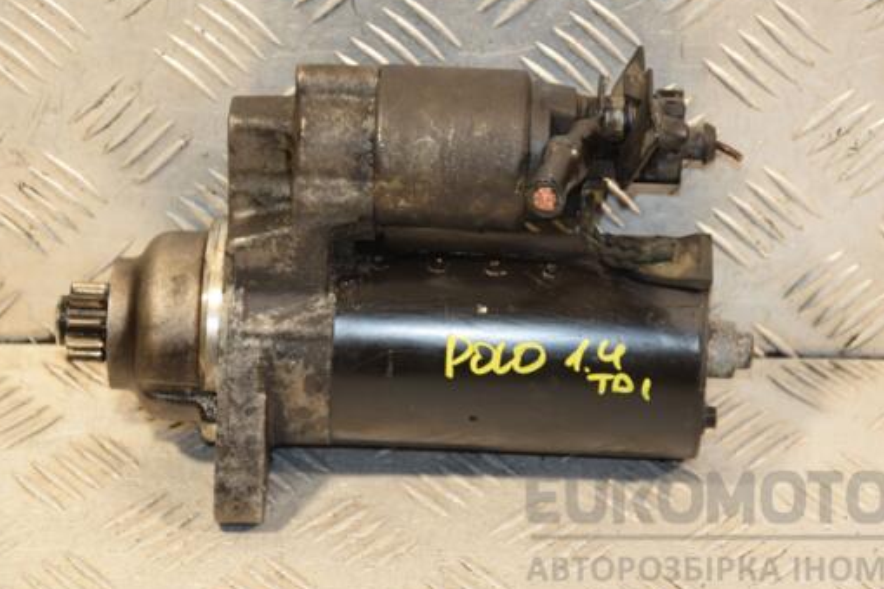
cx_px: 493
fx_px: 3255
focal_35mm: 133
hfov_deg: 15.5
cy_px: 266
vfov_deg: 10.3
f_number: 5.3
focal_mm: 75
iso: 800
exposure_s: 1/100
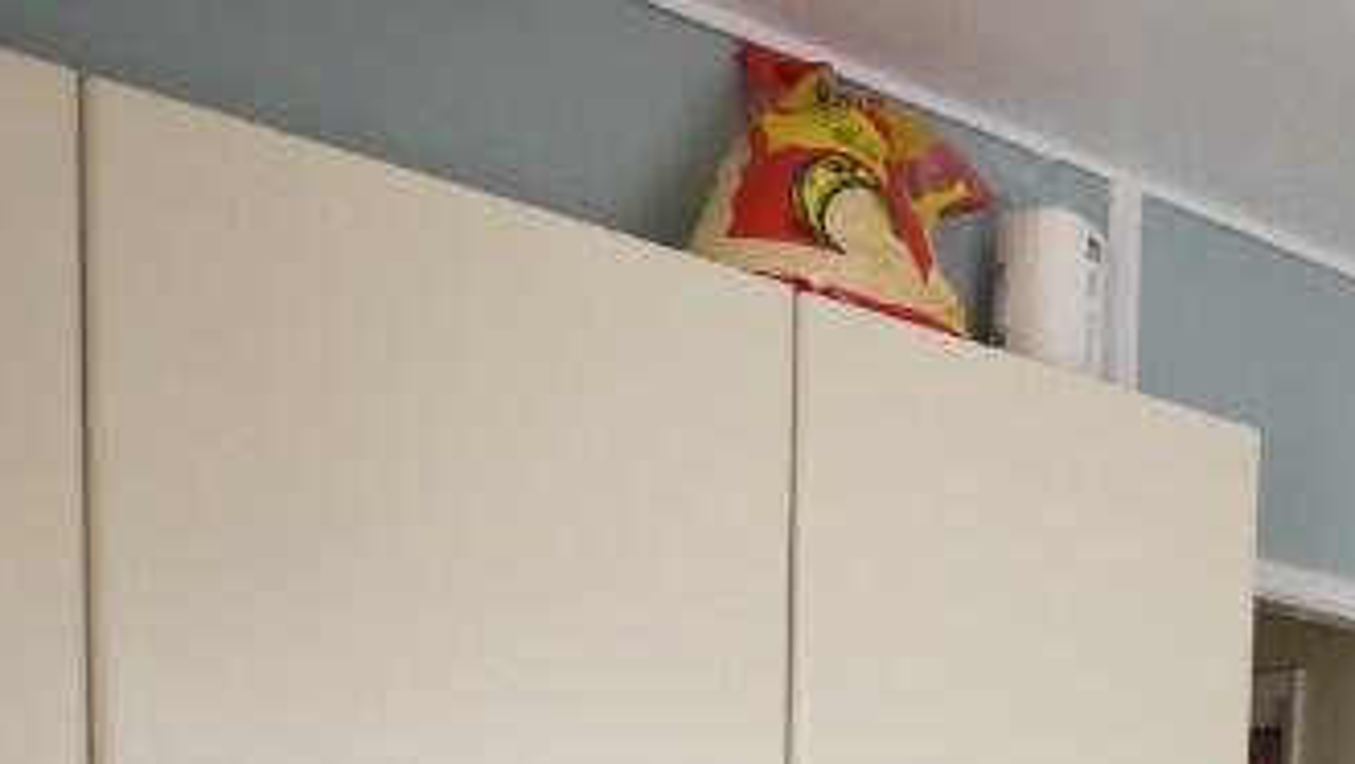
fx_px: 1928
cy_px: 1206
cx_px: 1470
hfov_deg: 33.9
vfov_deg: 19.1
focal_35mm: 54
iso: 220
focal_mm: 11
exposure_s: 1/15
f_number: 3.5
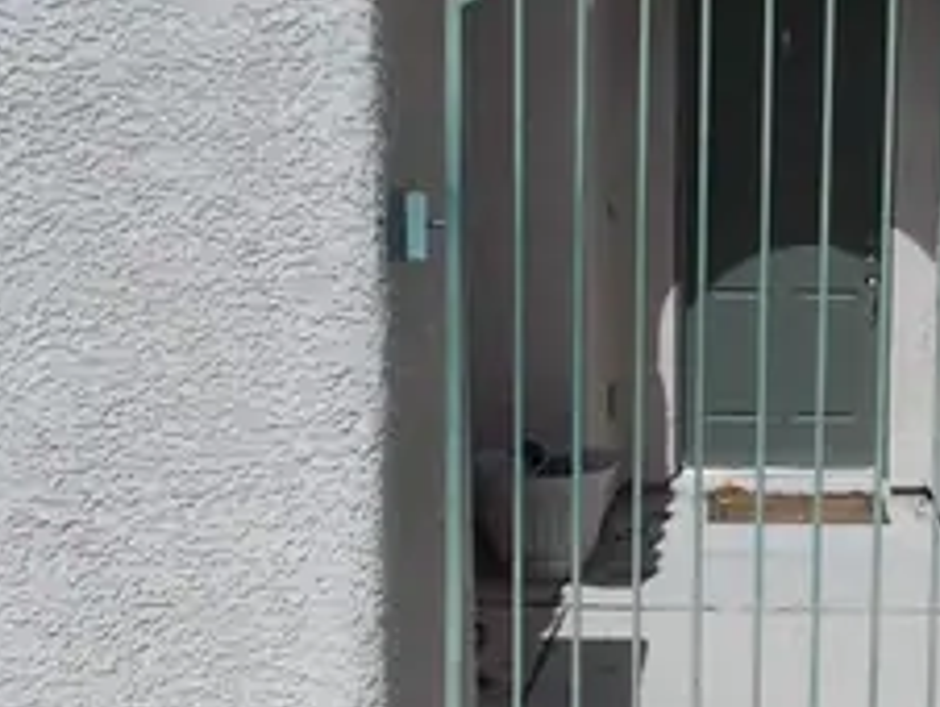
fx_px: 1250
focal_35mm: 46
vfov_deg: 31.5
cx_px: 799
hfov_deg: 39.0
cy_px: 304
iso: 80
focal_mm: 4.6
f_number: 8
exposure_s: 1/320
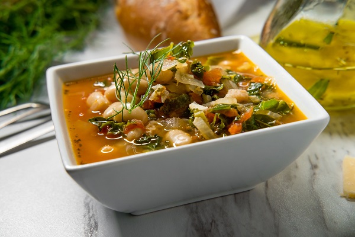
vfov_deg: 25.5
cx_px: 178
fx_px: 523
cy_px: 118
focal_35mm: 53
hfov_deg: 37.5
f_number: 5.6
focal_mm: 35
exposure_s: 1/125
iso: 320
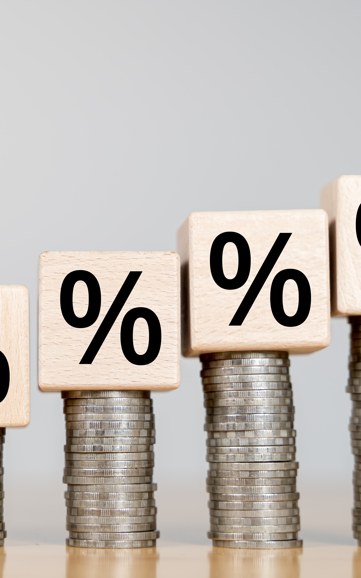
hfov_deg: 10.3
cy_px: 302
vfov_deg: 16.4
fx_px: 1999
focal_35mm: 127
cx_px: 111
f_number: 4
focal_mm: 75
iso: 400
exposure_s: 1/250
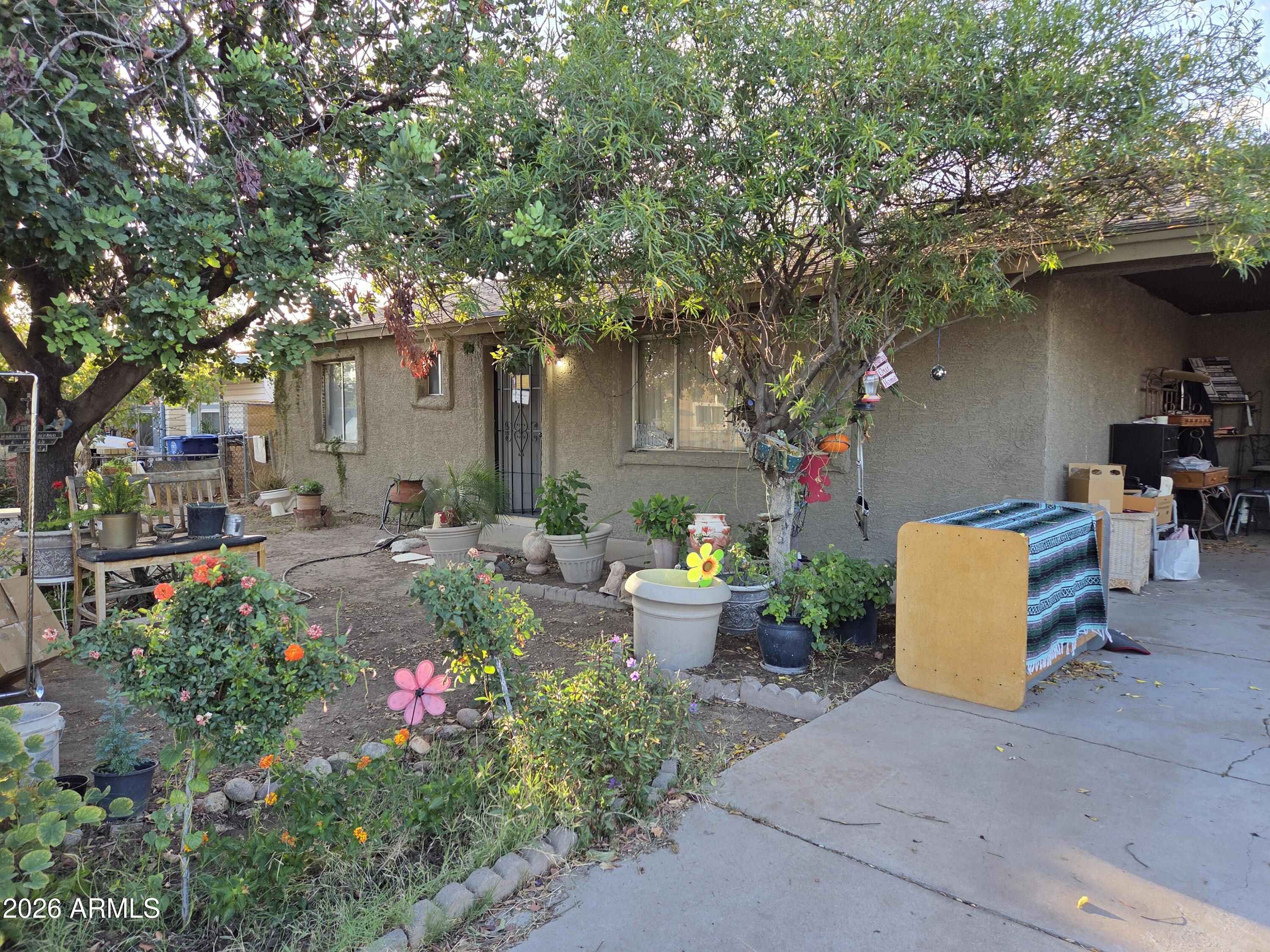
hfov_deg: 73.9
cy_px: 476
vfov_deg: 58.9
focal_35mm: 23
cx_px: 635
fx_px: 844
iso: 64
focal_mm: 5.4
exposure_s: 1/180
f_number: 1.8
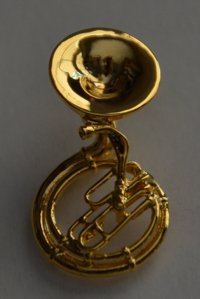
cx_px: 100
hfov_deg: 3.4
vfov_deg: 5.1
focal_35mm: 405
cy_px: 150
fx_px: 3370
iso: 800
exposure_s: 1/250
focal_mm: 270
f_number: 6.3
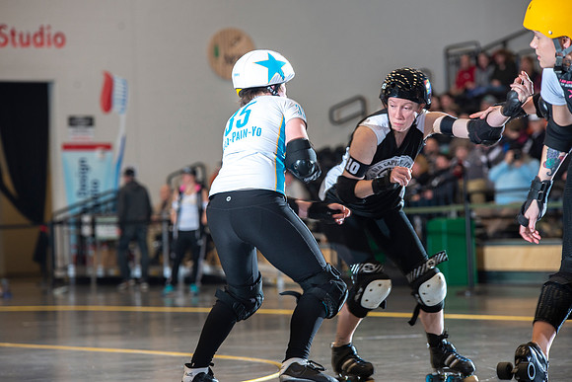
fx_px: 2384
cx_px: 286
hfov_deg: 13.7
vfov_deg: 9.2
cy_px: 191
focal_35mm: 150
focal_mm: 150
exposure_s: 1/160
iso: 500
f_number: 5.6
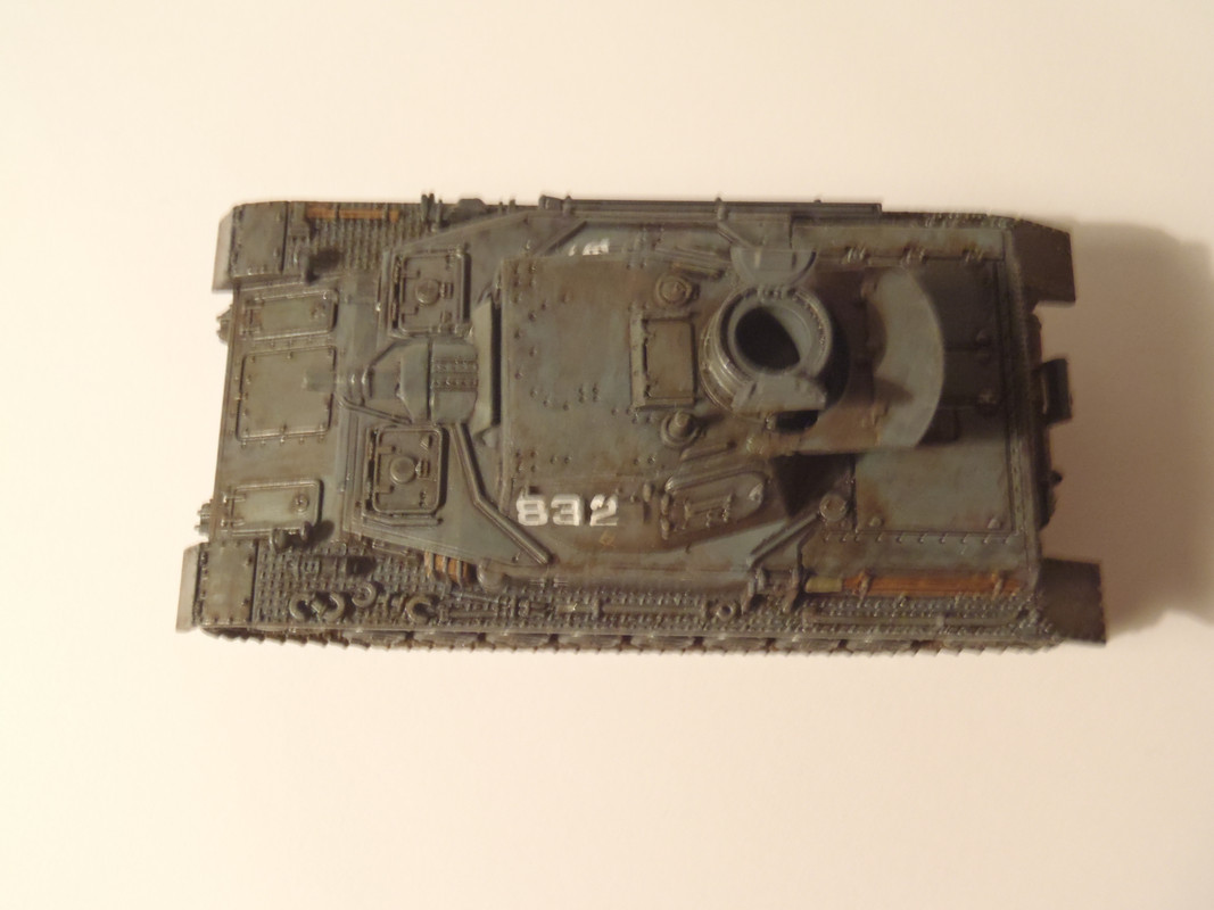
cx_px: 607
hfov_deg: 50.1
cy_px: 455
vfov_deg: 38.7
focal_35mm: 37
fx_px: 1297
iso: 200
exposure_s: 1/5
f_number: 4.7
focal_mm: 6.64
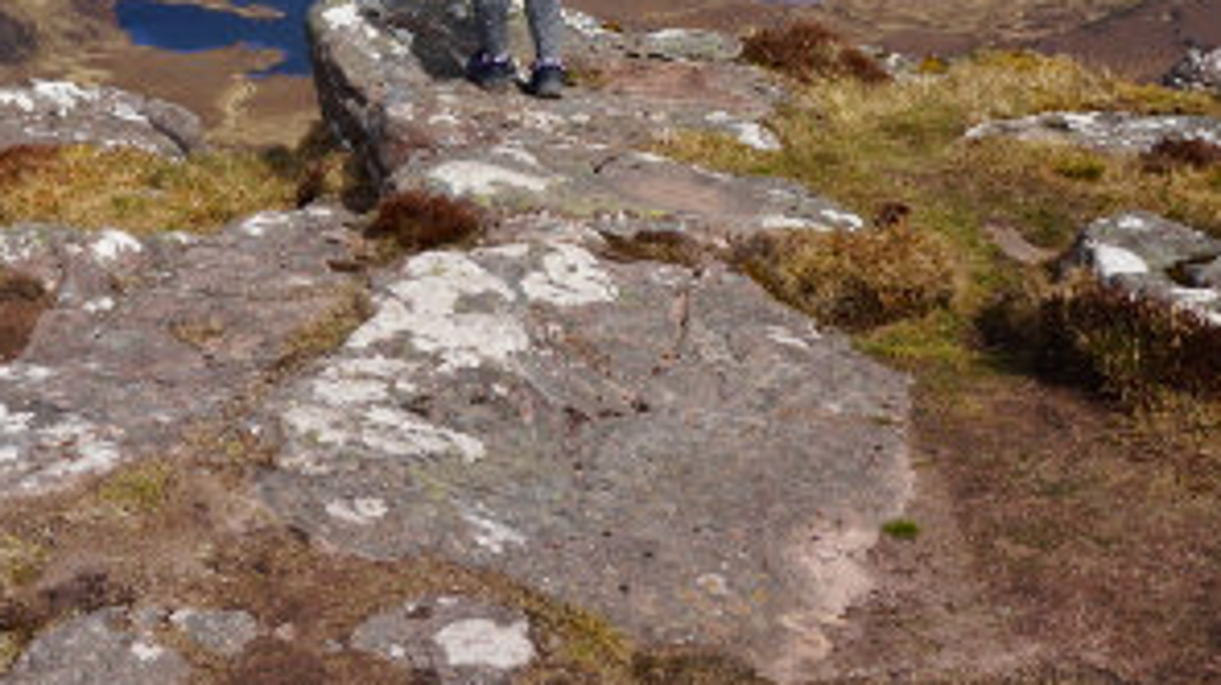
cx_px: 289
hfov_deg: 30.4
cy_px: -307
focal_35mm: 68
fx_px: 2200
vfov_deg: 16.3
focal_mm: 16
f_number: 14
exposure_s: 1/160
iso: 100
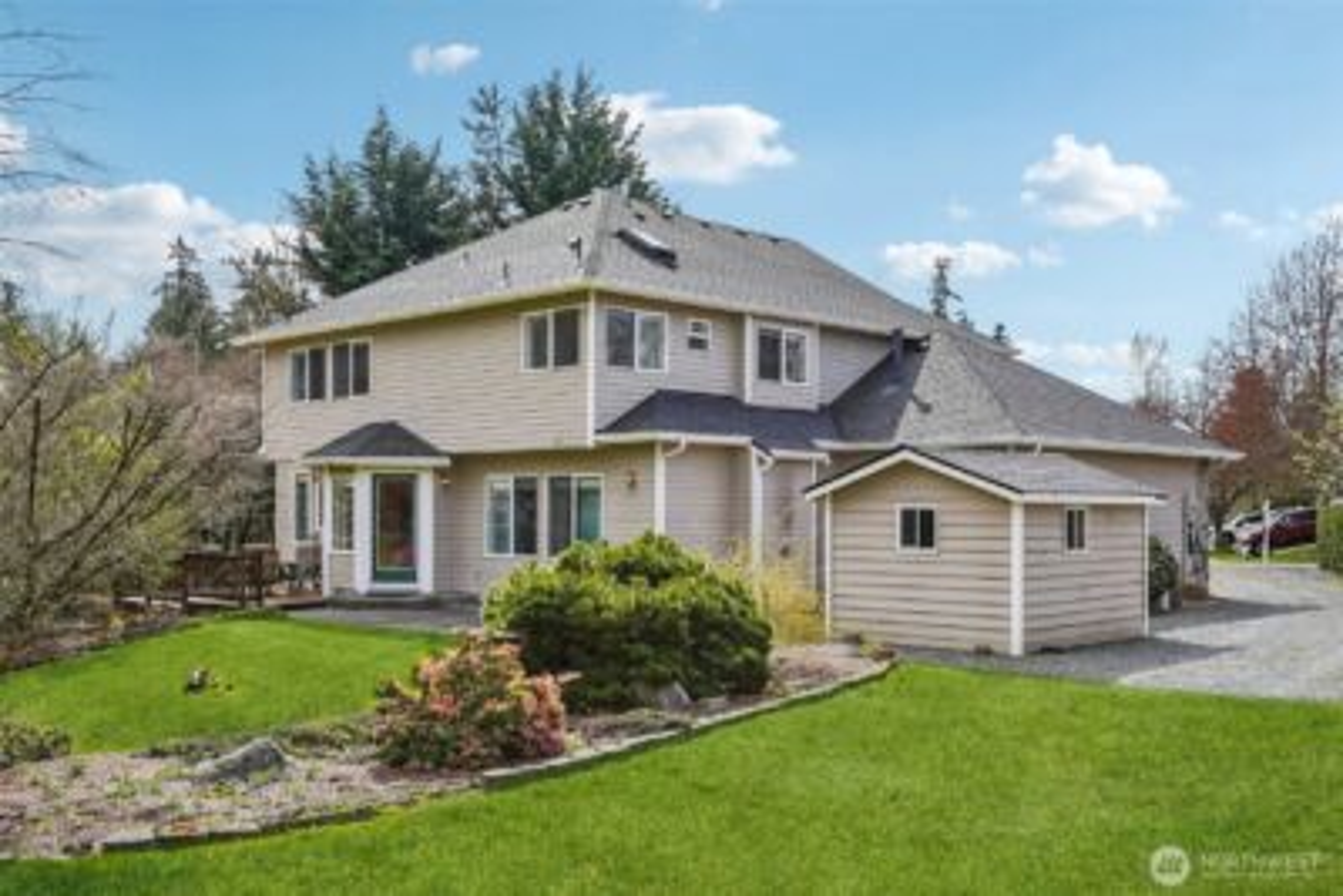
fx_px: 1269
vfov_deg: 38.9
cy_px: 448
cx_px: 672
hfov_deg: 55.8
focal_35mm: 34
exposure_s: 1/200
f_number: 8
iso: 100
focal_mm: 23
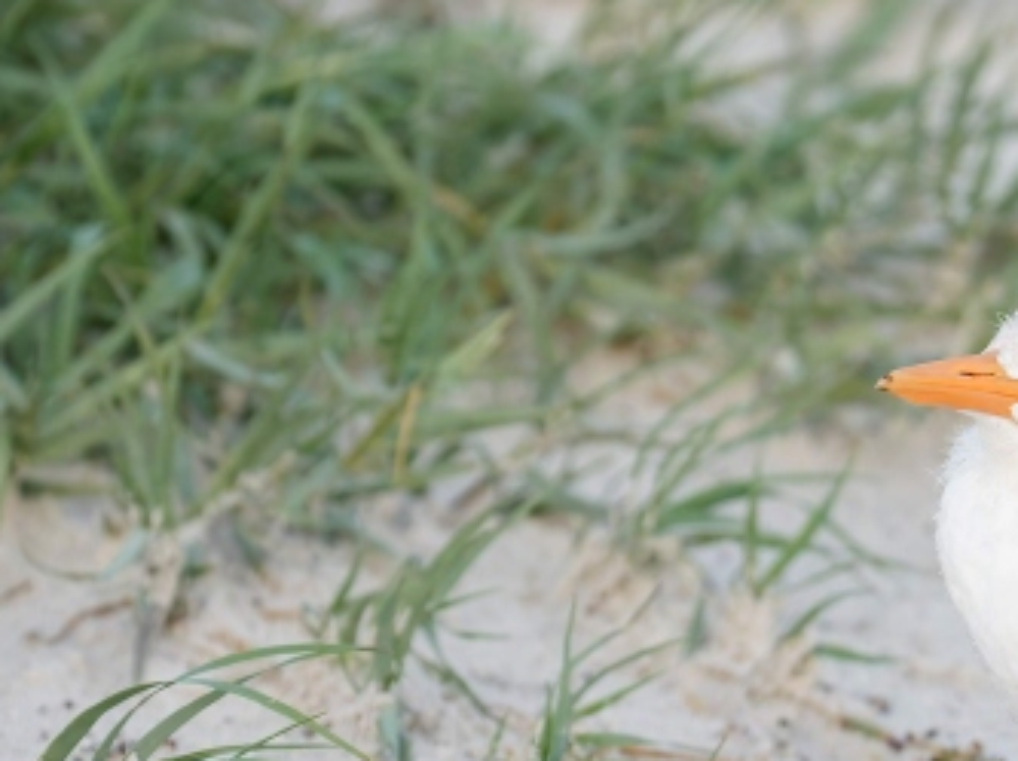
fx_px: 40775
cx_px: 859
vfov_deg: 1.1
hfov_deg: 1.4
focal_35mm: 1388
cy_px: 443
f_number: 4.5
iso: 1250
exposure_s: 1/1600
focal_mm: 400
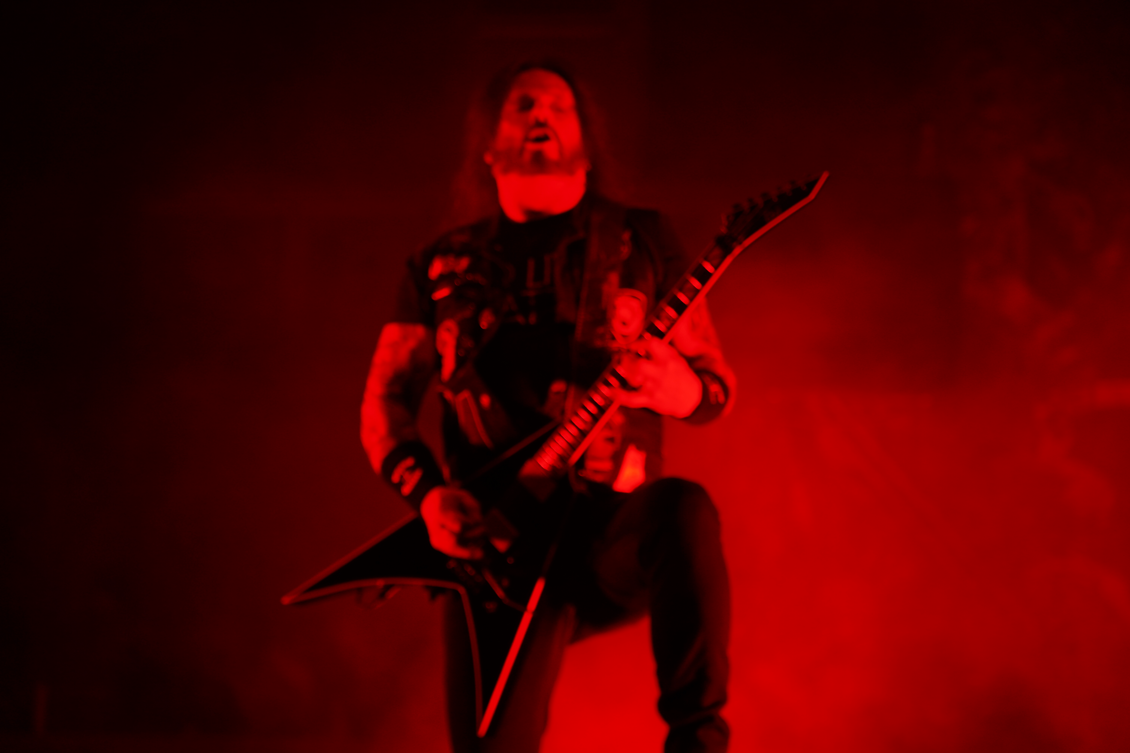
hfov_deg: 19.5
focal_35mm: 105
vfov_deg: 13.0
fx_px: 3296
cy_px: 376
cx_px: 565
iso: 320
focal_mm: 105
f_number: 4
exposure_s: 1/125
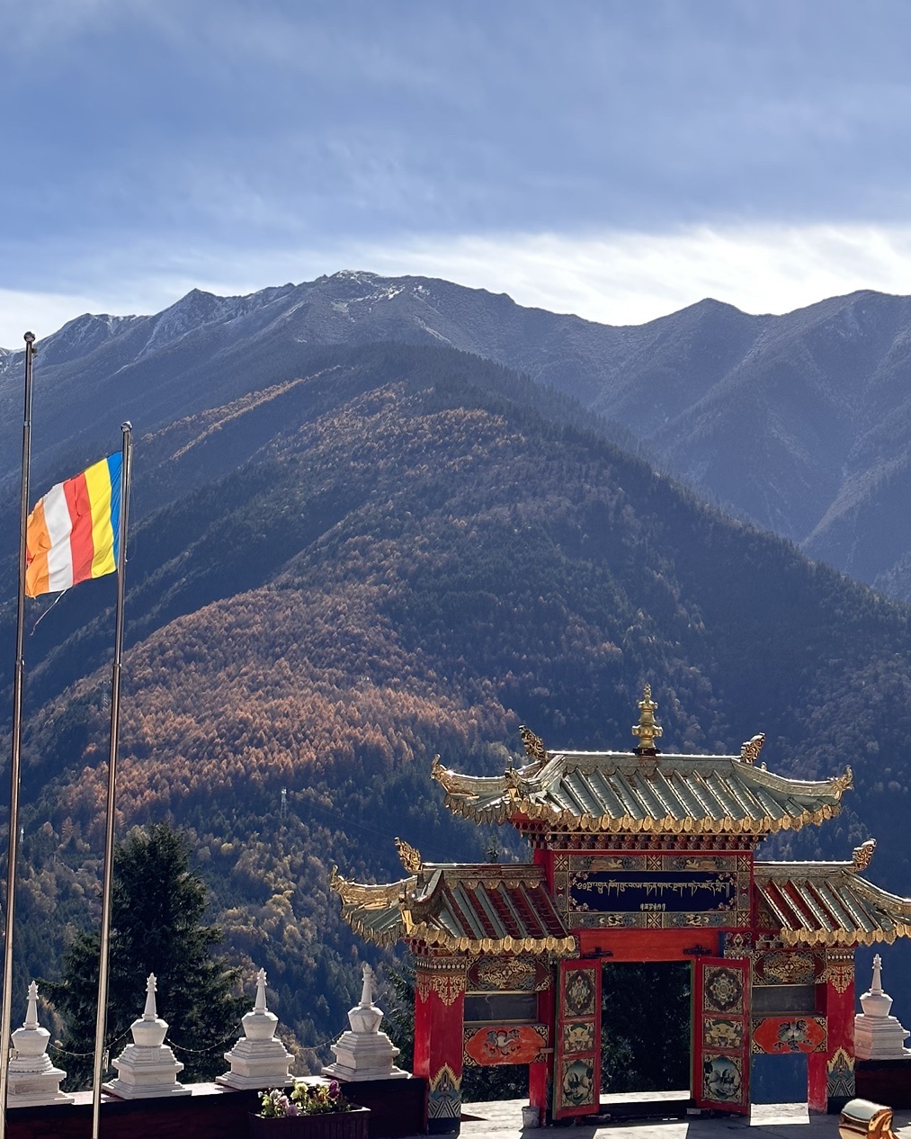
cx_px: 455
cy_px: 477
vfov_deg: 25.7
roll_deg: -1.1
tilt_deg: +6.4
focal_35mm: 74
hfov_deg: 20.7
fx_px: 2494
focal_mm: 6.86
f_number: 1.78
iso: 64
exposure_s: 1/2114
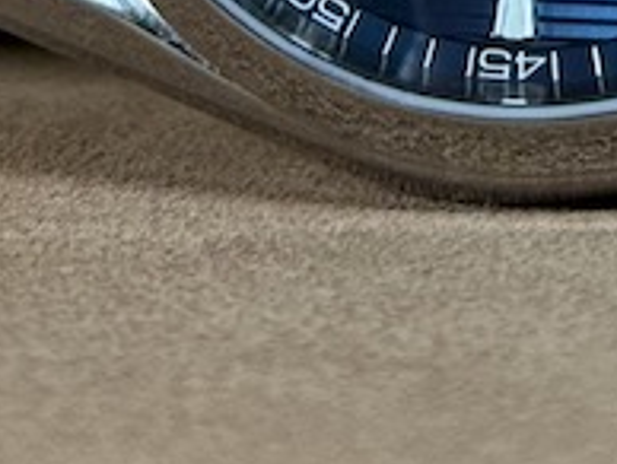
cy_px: -788
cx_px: 433
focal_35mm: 316
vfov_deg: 4.6
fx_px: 5639
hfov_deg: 6.3
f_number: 1.78
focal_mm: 6.76
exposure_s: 1/172
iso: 160
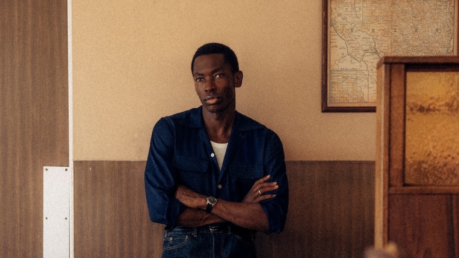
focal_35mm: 89
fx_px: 1083
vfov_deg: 13.2
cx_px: 230
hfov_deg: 23.9
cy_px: 307
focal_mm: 56
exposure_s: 1/640
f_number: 2.8
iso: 800
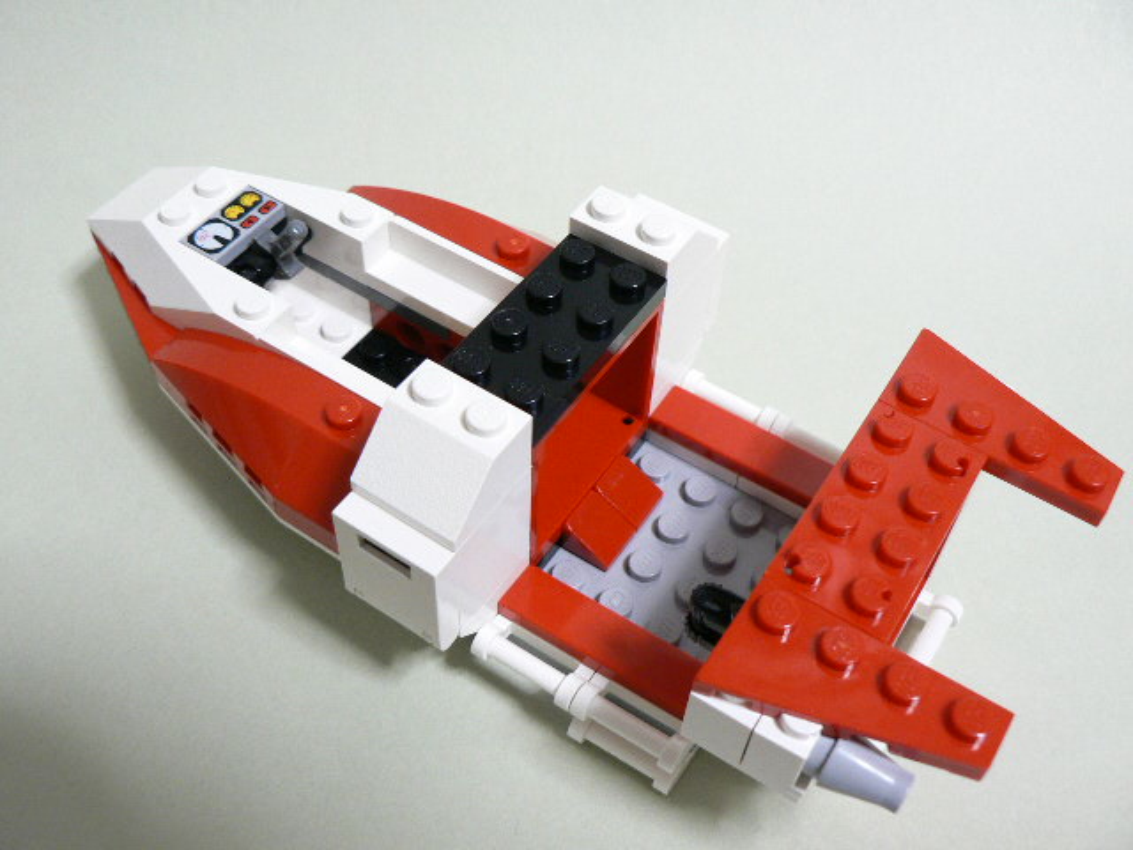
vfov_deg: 39.7
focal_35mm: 36
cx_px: 566
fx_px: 1178
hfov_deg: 51.4
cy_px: 425
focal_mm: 6
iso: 200
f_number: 2.8
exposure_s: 1/15
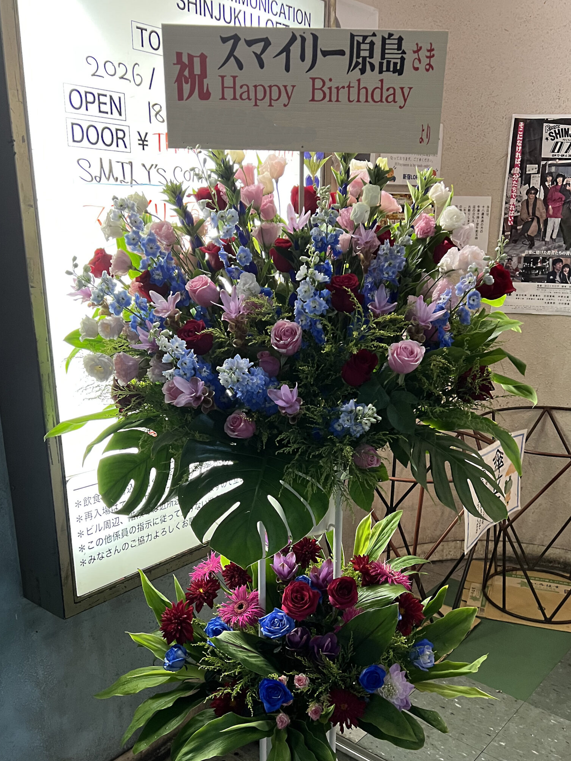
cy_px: 468
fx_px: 726
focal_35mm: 33
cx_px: 312
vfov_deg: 54.8
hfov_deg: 42.9
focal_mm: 5.7
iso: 320
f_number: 1.5
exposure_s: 1/50
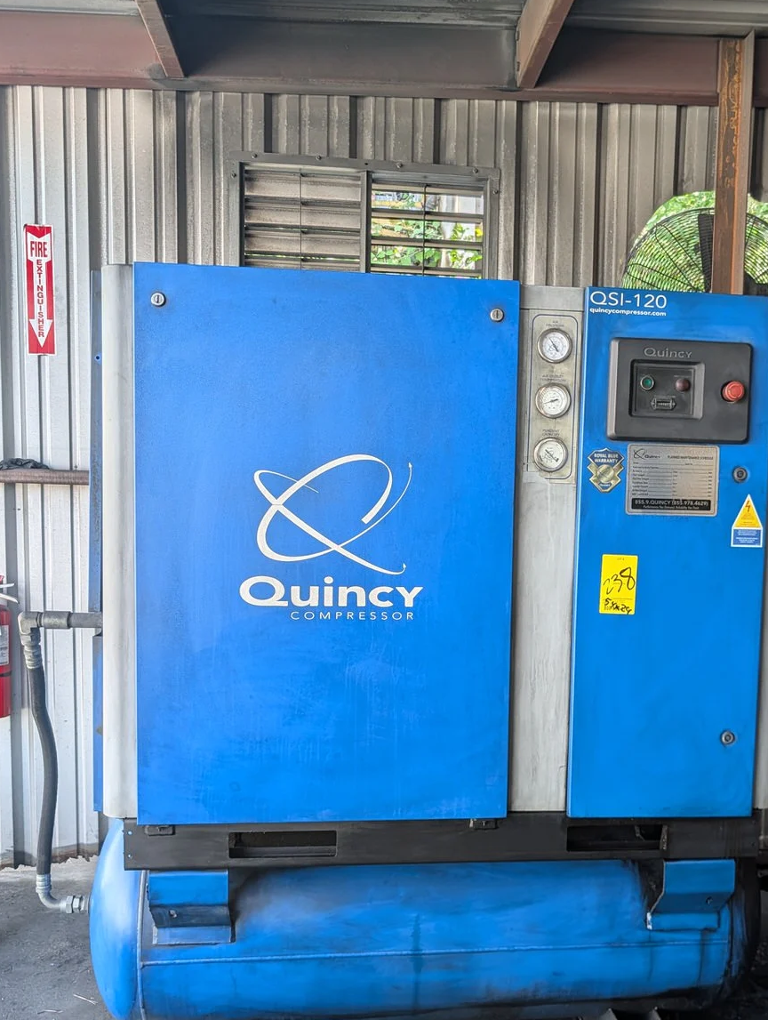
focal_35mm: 30
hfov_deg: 46.7
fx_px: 885
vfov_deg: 59.7
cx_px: 446
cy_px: 576
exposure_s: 1/372
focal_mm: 6.9
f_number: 1.68
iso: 18
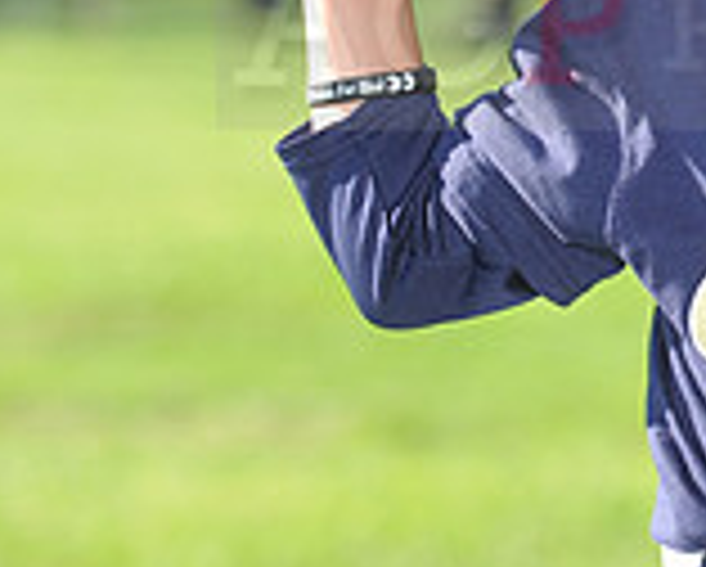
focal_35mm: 364
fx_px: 7615
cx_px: 971
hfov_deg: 5.3
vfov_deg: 4.3
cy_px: -4
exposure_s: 1/640
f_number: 4
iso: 200
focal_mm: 105
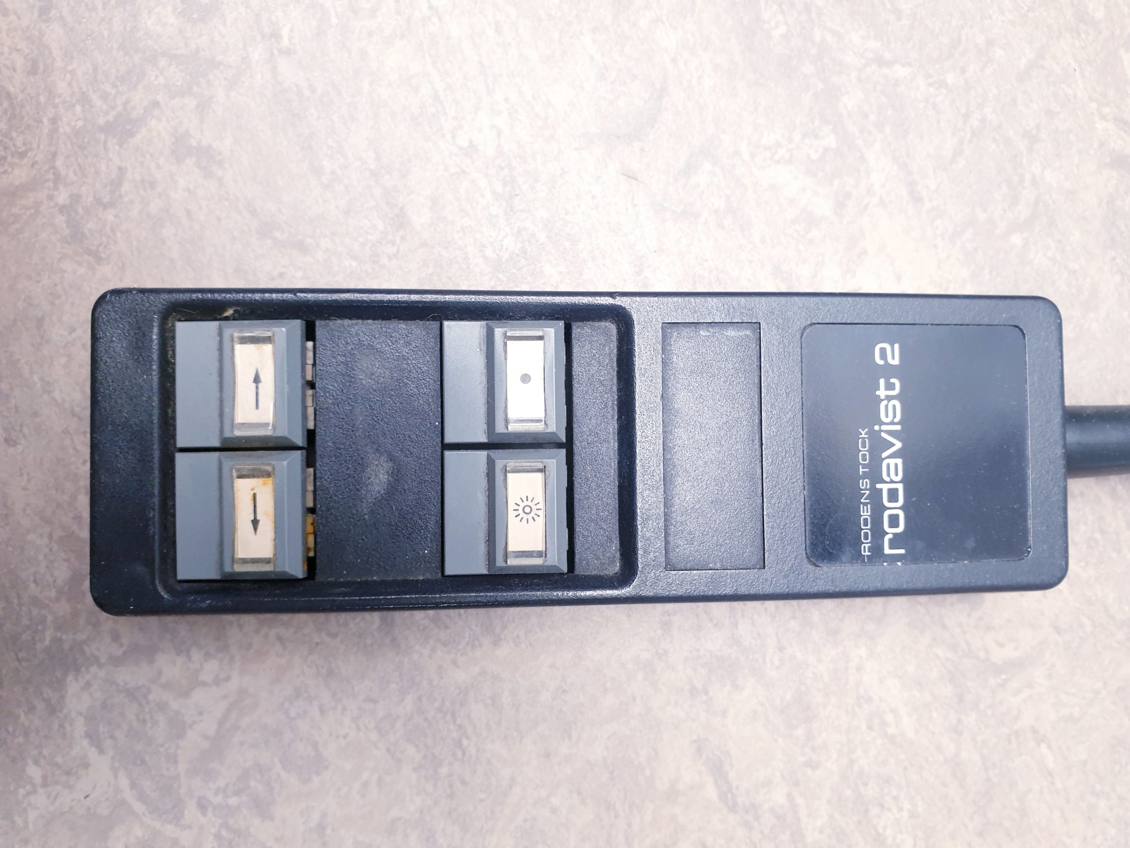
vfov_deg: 53.1
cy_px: 424
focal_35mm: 26
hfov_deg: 67.3
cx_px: 565
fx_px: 849
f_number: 2.4
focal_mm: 4.3
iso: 160
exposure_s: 1/50
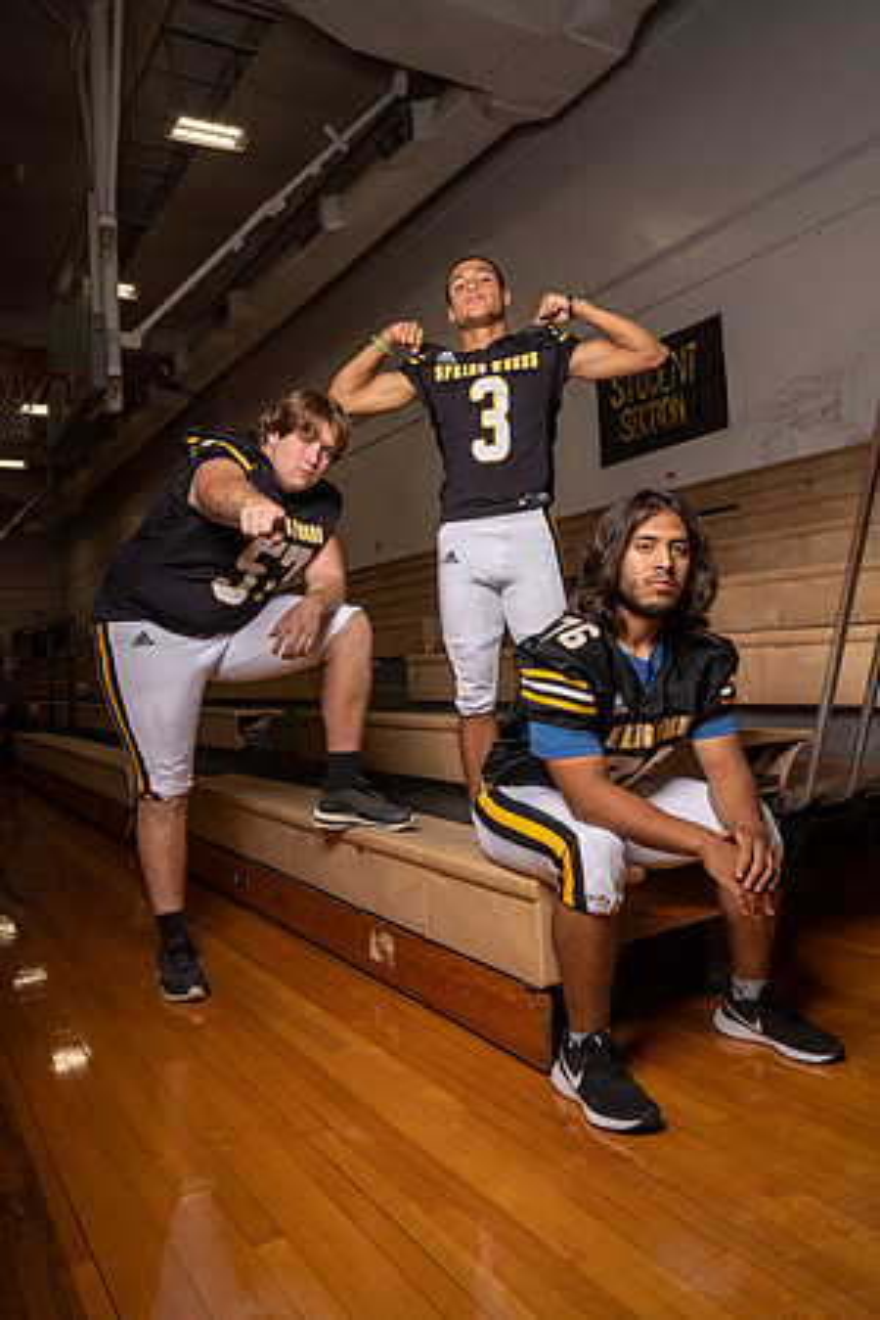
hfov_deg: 47.9
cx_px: 440
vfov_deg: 67.4
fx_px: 990
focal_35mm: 27
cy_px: 660
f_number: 9
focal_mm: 27
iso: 250
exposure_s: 1/250
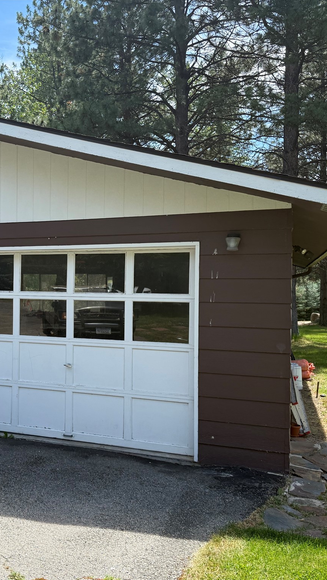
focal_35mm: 35
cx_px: 45
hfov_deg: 32.4
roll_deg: -0.5
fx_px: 539
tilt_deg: +0.4
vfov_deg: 56.6
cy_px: 290
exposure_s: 1/1812
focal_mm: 6.76
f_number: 1.78
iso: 100
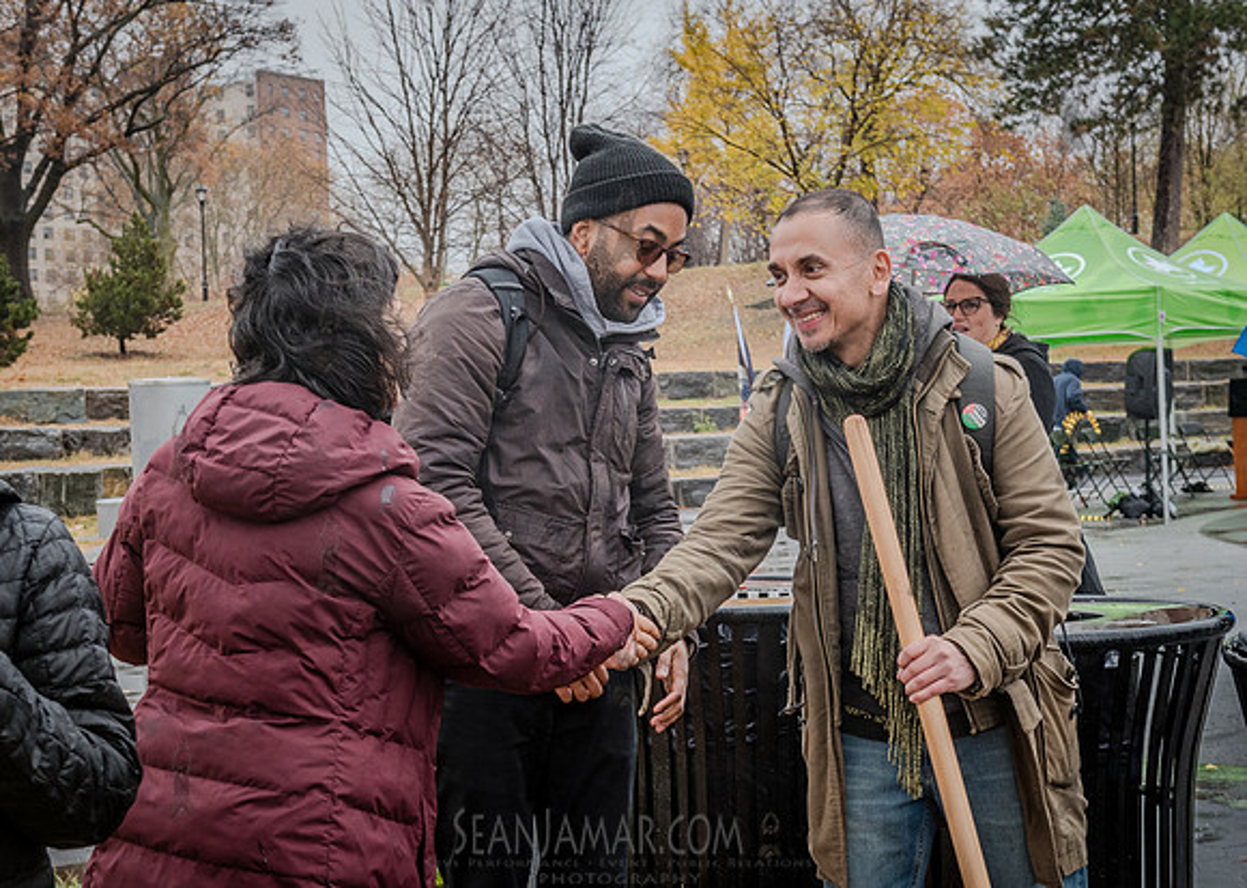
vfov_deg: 22.9
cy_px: 622
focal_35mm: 62
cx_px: 543
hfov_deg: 31.9
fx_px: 2179
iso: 500
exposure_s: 1/250
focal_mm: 40
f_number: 6.3
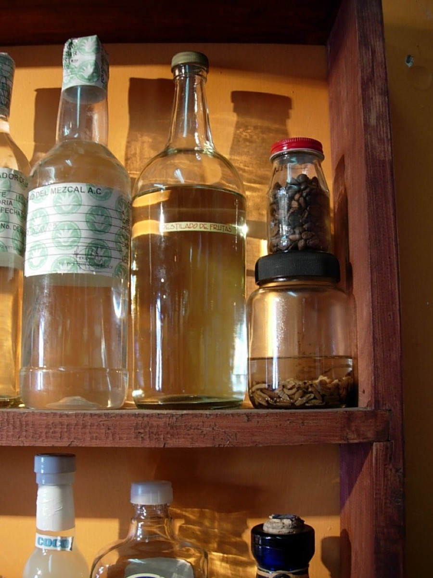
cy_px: 289
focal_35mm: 38
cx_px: 216
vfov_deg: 49.0
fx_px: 634
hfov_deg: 37.7
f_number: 2.8
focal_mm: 7.8
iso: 64
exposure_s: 1/13
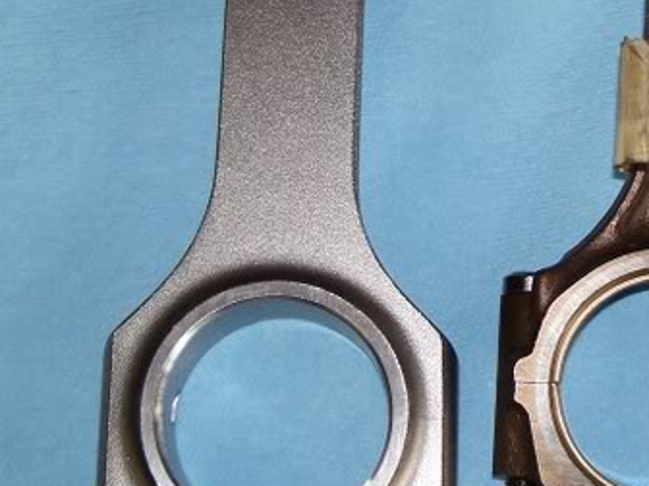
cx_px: 510
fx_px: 1650
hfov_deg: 22.0
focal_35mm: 88
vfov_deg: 16.8
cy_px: 195
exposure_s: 1/60
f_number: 2.8
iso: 80
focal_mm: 7.8
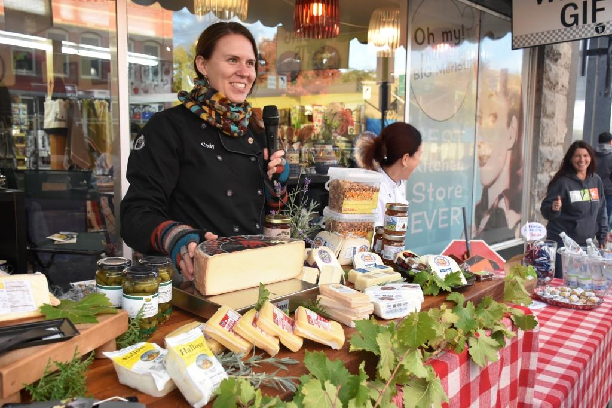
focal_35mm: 33
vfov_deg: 40.0
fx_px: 561
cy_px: 204
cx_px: 306
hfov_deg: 57.2
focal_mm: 22
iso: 800
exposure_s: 1/125
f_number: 5.6
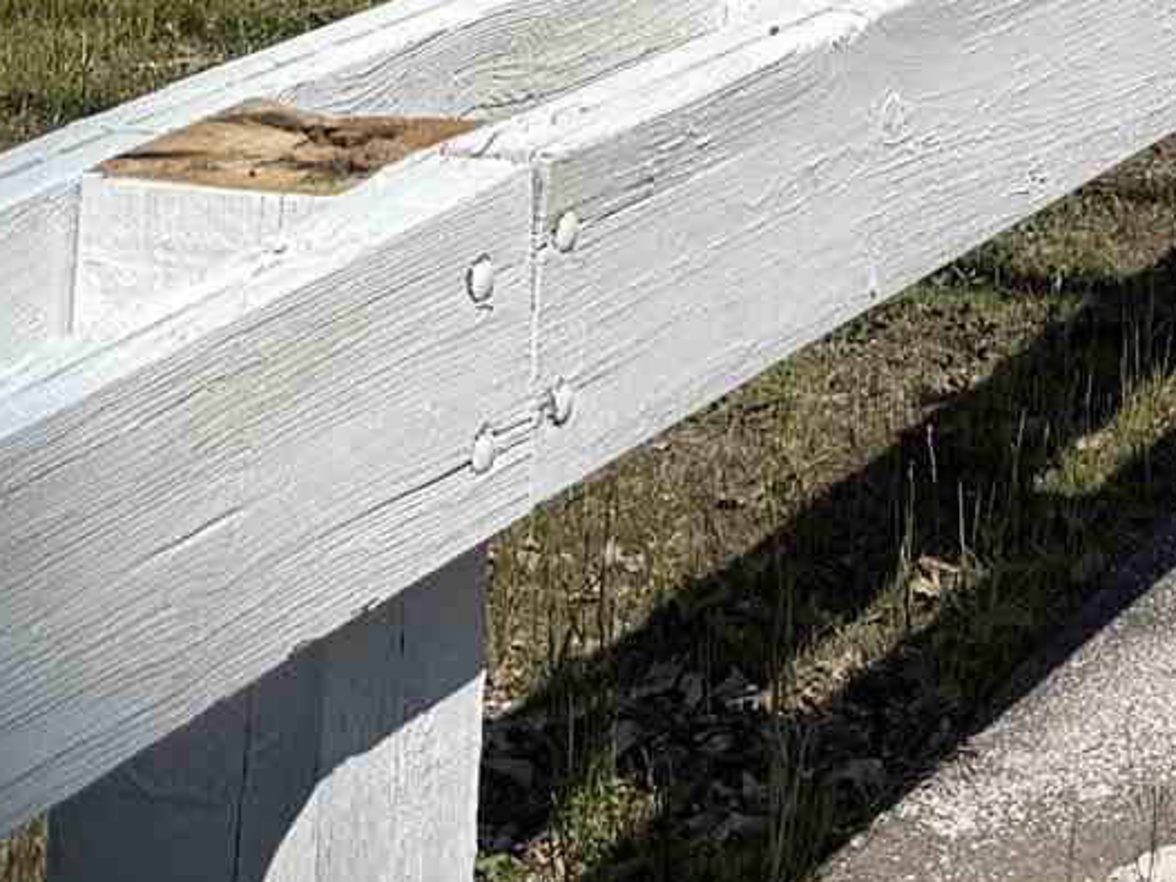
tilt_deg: +3.3
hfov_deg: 12.5
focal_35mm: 140
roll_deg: -1.2
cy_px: -1411
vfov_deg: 9.2
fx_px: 4755
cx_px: 2332
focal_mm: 6.76
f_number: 1.78
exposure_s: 1/6711
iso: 80
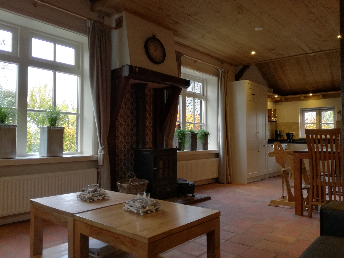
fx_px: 268
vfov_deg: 51.4
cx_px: 172
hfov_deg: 65.3
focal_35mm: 27
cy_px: 129
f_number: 2
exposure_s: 1/33.3
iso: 100
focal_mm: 3.79
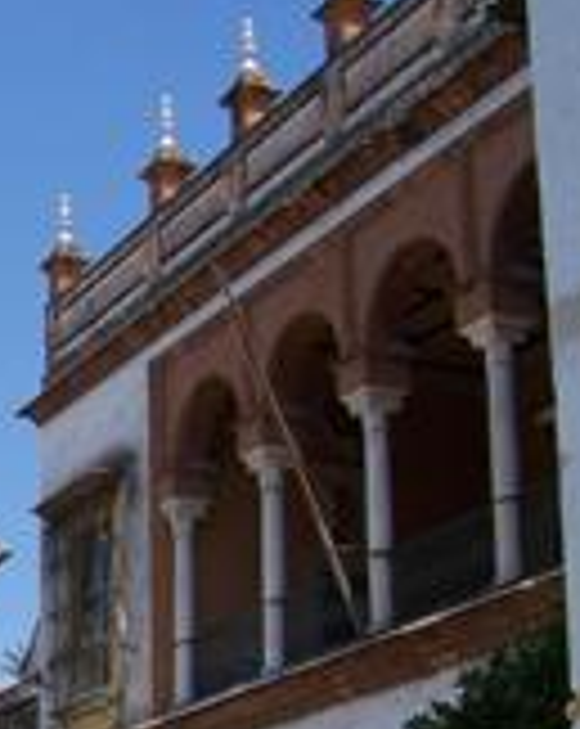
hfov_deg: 15.7
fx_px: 2023
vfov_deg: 20.0
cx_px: -121
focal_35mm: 94
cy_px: 655
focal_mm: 6.3
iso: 80
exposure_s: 1/800
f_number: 4
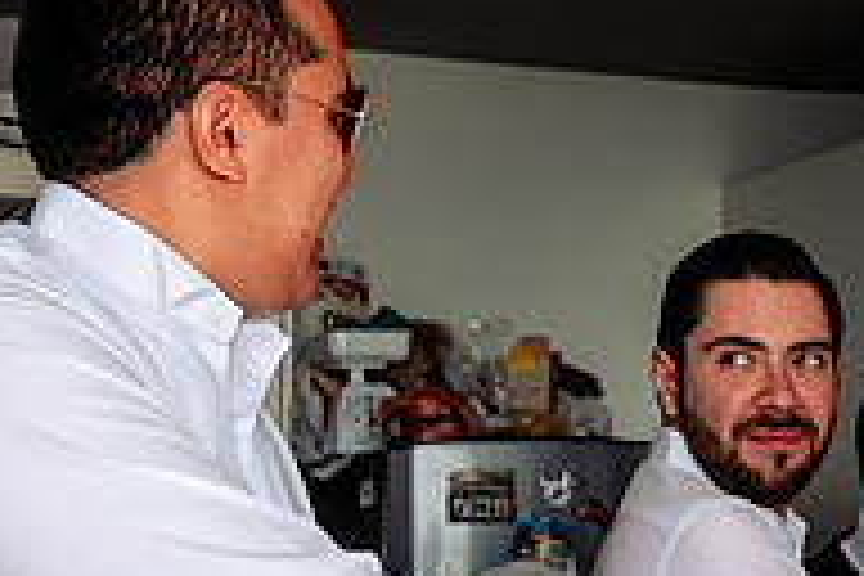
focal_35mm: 111
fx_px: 2664
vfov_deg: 12.3
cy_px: 497
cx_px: 760
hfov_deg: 18.2
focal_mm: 35
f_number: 4
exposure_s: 1/250
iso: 500
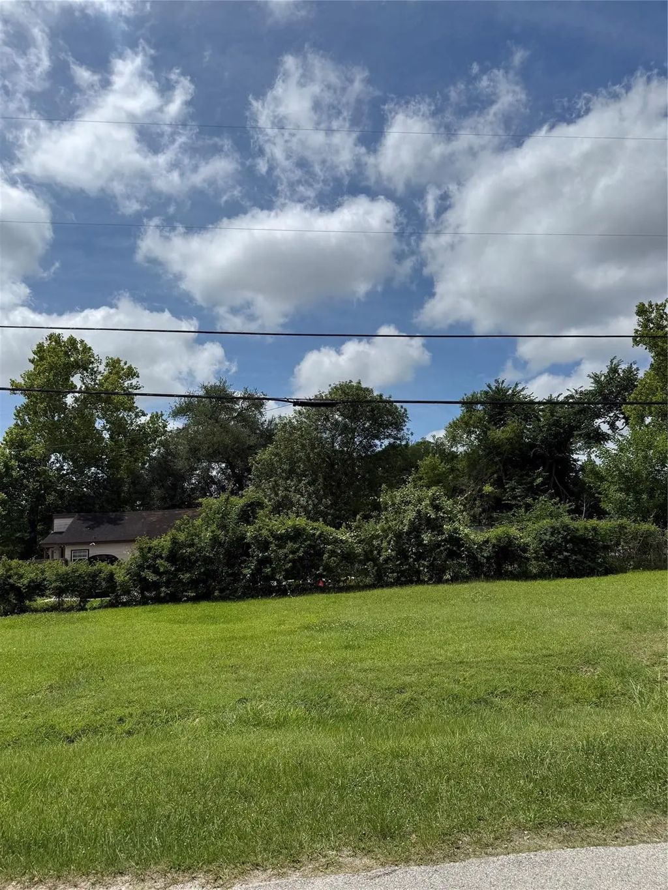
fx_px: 617
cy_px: 445
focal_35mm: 24
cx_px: 334
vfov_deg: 71.6
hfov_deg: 56.8
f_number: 1.78
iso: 80
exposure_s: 1/10309
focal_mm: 6.76
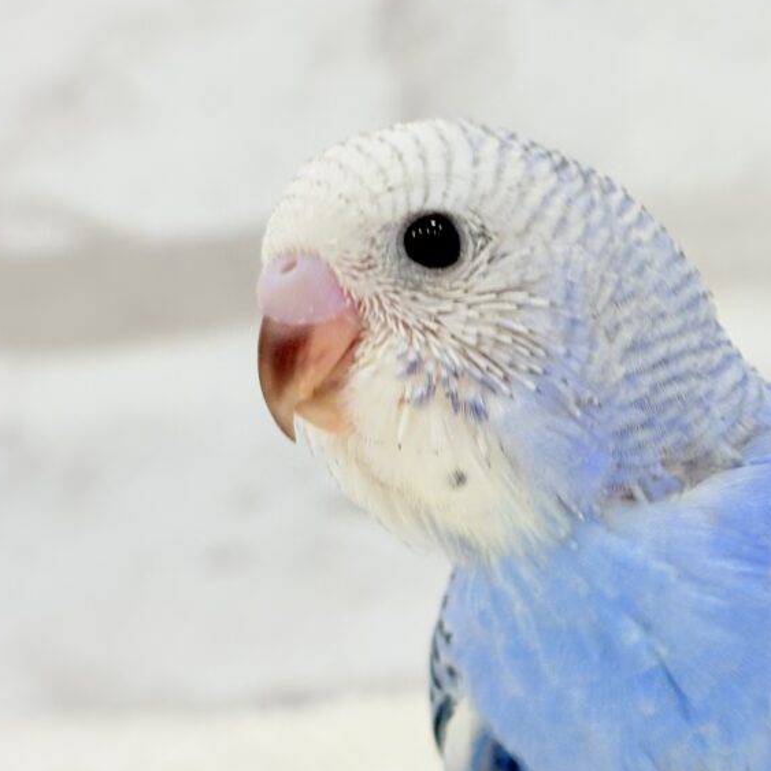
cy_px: 296
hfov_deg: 17.4
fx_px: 2469
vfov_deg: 17.7
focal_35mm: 98
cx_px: 720
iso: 50
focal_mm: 5.96
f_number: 1.6
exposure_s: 1/100
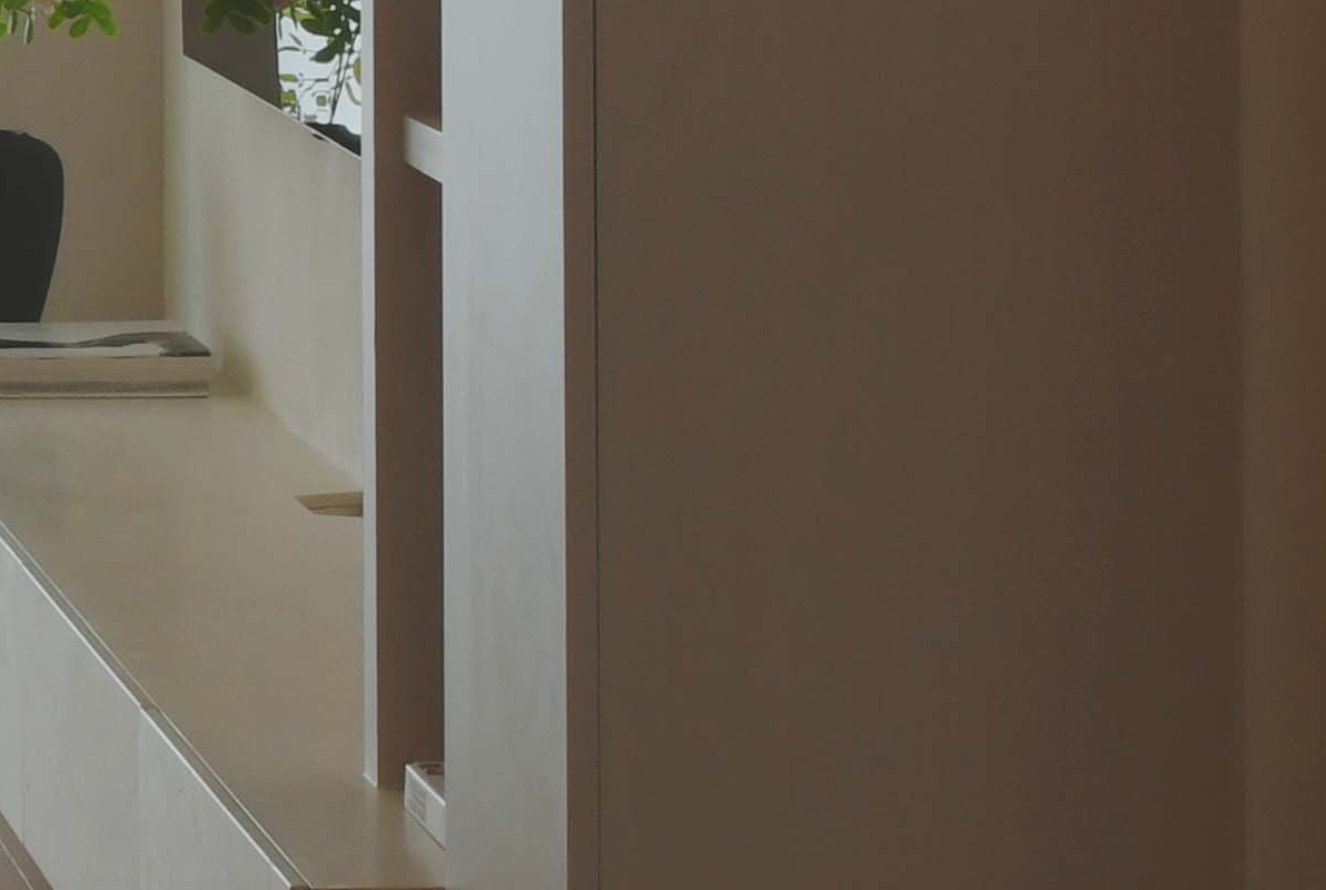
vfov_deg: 5.9
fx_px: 8636
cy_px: -329
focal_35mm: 234
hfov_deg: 8.5
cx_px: -973
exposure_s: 1/10
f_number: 14
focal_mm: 34
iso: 400
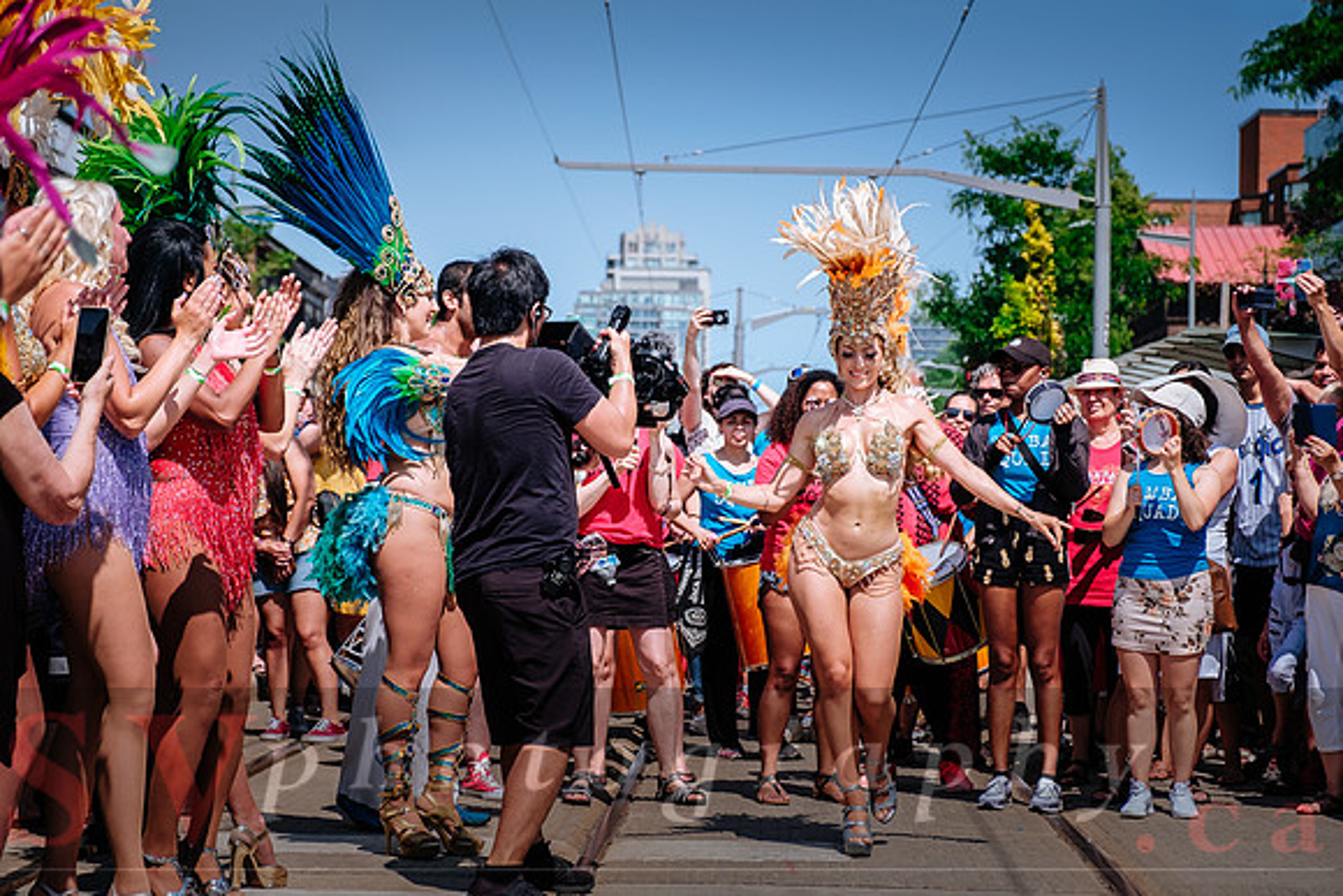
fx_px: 3189
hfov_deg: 23.8
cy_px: 448
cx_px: 672
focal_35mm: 85
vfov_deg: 16.0
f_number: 4
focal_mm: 55
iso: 200
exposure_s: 1/1600
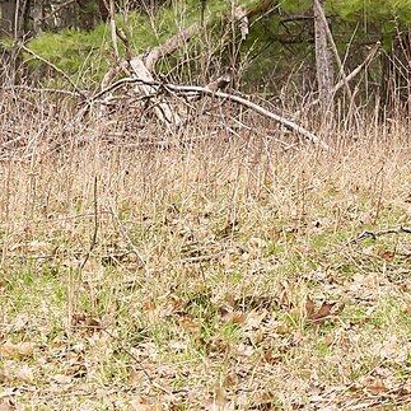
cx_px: 867
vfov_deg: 4.6
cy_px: -24
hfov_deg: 4.6
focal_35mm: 377
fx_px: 5064
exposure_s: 1/250
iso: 320
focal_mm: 70
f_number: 8
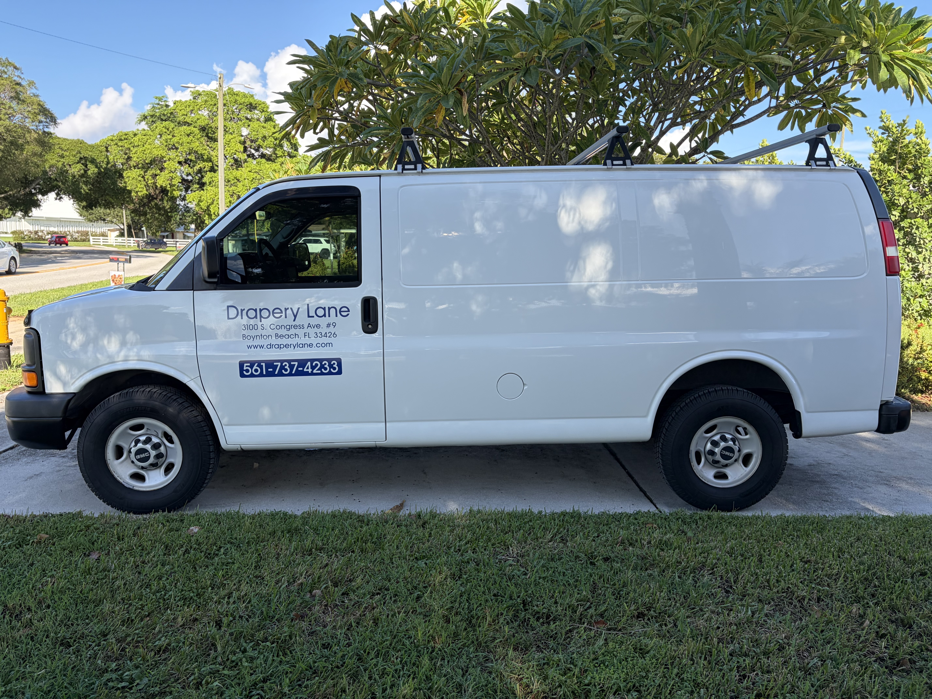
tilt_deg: -7.5
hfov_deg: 67.3
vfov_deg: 53.1
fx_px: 700
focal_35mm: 26
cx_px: 466
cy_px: 350
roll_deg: -0.4
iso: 64
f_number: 1.6
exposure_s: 1/1135
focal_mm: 5.96
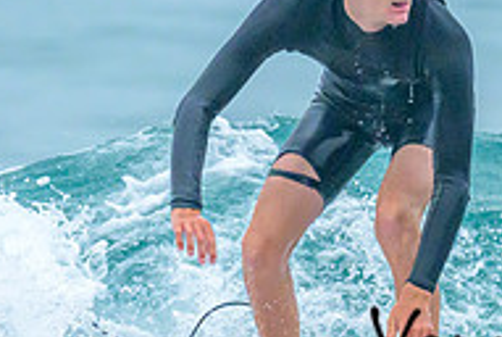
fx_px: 45026
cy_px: 244
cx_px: 685
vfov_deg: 0.4
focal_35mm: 3224
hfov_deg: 0.6
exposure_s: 1/2500
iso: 1800
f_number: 6.3
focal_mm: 800
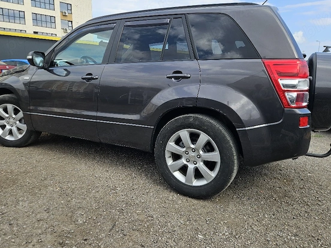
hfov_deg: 69.4
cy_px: 119
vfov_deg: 54.9
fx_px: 239
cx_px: 161
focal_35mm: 25
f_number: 1.8
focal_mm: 5.4
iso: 25
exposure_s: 1/909
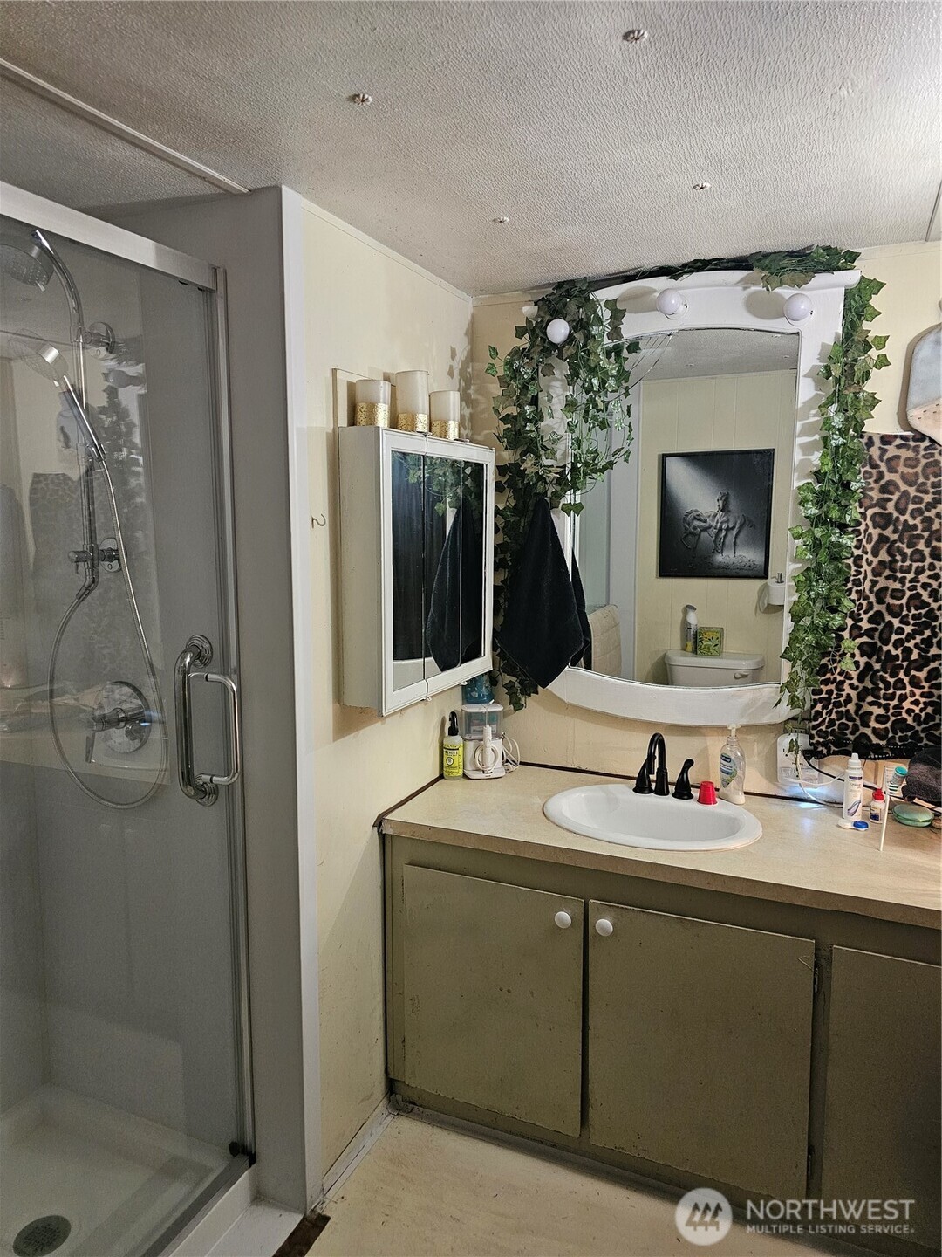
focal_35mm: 23
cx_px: 471
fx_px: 835
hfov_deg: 58.9
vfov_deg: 73.9
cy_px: 628
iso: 800
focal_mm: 6.3
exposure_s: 1/120
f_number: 1.7
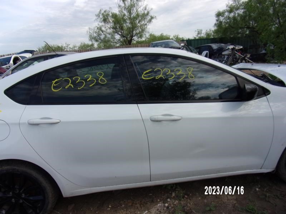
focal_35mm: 24
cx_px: 143
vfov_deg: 56.8
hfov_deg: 71.6
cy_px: 107
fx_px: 198
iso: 80
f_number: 3.3
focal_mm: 4.3
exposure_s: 1/550
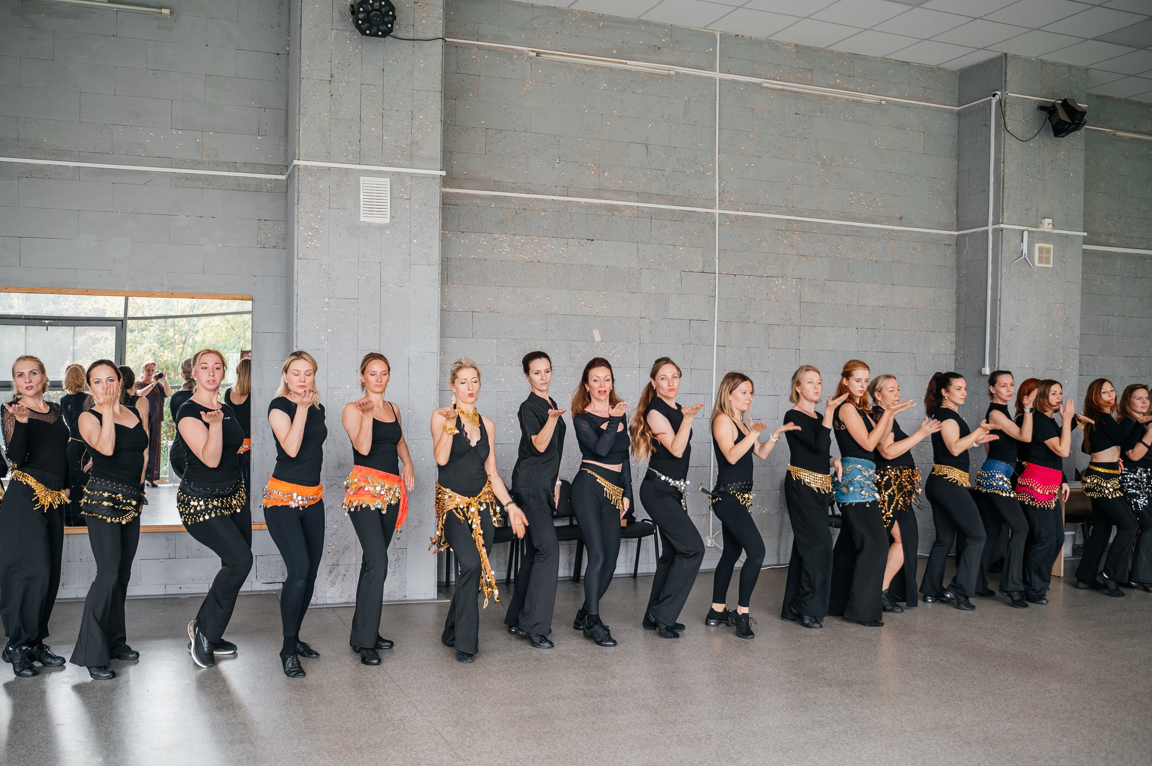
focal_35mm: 32
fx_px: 1023
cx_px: 542
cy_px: 434
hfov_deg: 58.7
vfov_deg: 41.0
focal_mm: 28
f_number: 2.8
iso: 450
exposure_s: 1/125
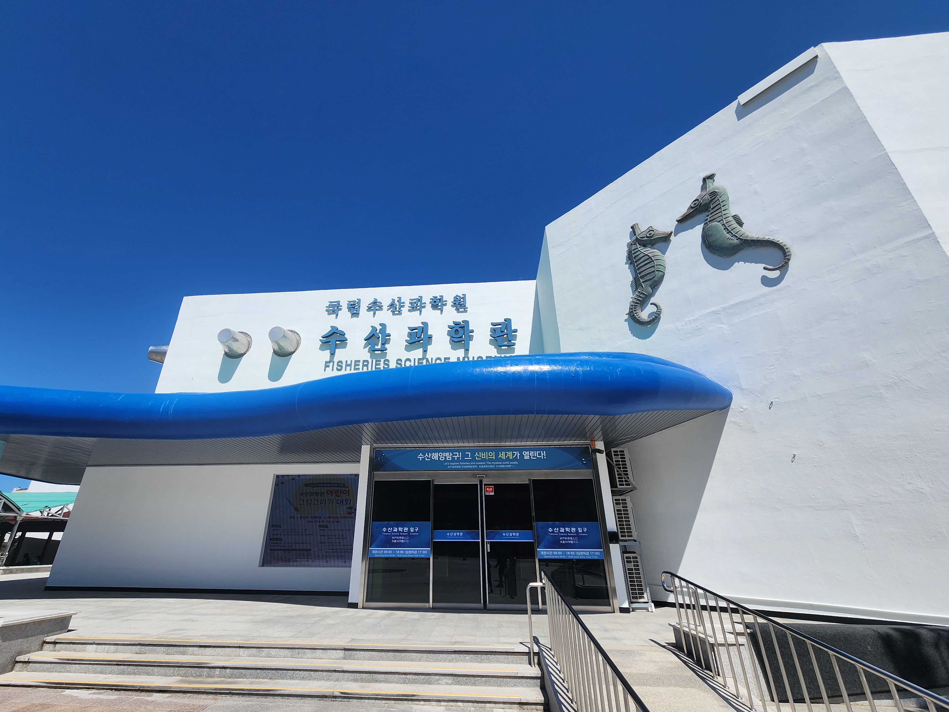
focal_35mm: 14
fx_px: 384
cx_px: 445
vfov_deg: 85.7
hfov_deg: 101.9
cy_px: 359
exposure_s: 1/3840
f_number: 2.2
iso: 50
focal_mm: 2.2
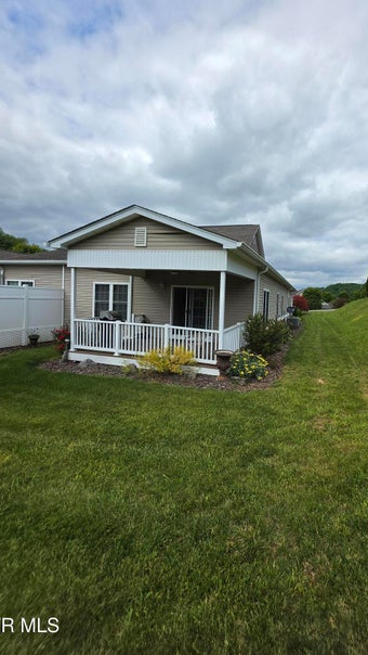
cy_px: 310
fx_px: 260
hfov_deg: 69.3
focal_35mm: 15
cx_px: 234
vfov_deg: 102.9
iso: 32
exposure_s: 1/2000
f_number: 1.9
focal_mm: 2.2
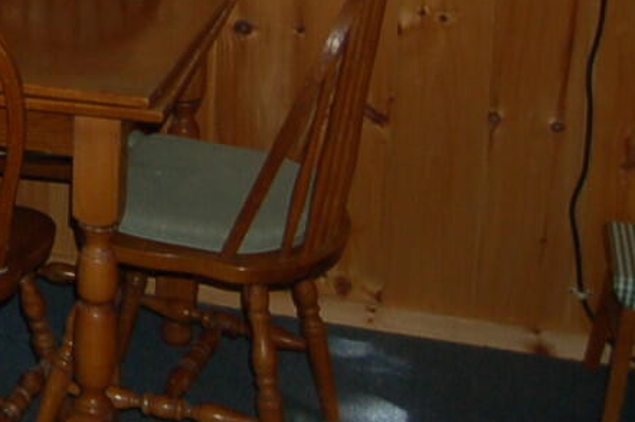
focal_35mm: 92
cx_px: -317
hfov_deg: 19.4
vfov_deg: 13.8
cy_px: -242
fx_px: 1621
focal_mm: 18
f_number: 3.5
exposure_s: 1/60
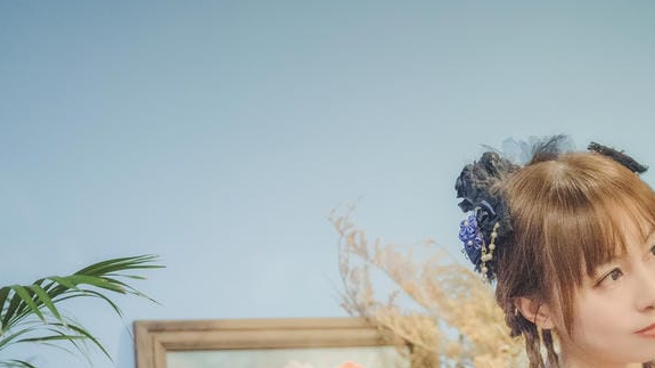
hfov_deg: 20.2
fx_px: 1823
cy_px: 444
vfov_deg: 11.3
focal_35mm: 105
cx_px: 513
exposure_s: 1/200
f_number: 2.8
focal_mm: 48
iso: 3200
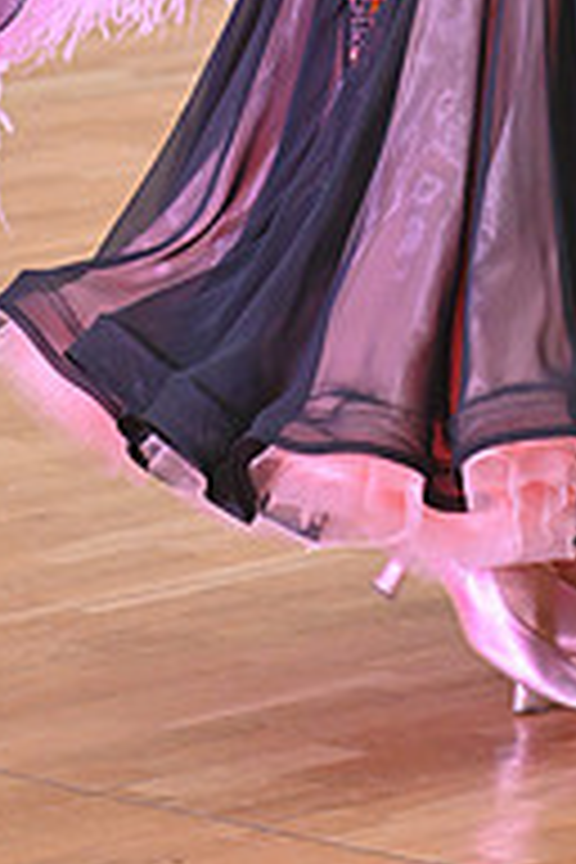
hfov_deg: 4.1
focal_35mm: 333
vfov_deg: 6.1
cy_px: -369
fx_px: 7991
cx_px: 556
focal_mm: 110
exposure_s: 1/400
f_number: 4.5
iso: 3200
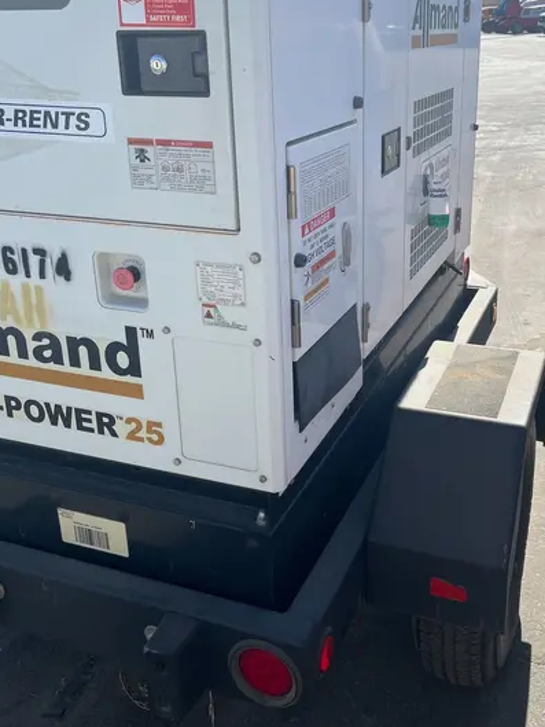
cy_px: 293
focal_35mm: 36
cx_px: 335
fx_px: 755
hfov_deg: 39.5
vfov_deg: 51.0
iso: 50
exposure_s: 1/2632
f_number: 1.6
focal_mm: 5.1
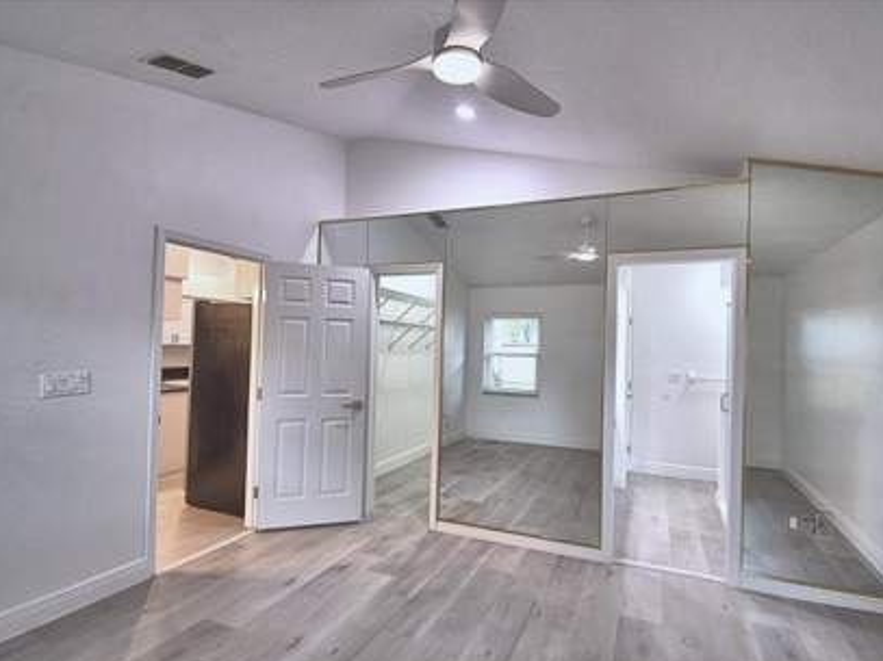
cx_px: 477
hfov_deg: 90.9
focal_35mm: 17
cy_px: 341
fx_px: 434
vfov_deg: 74.7
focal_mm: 10
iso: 400
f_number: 4.5
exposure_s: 1/60
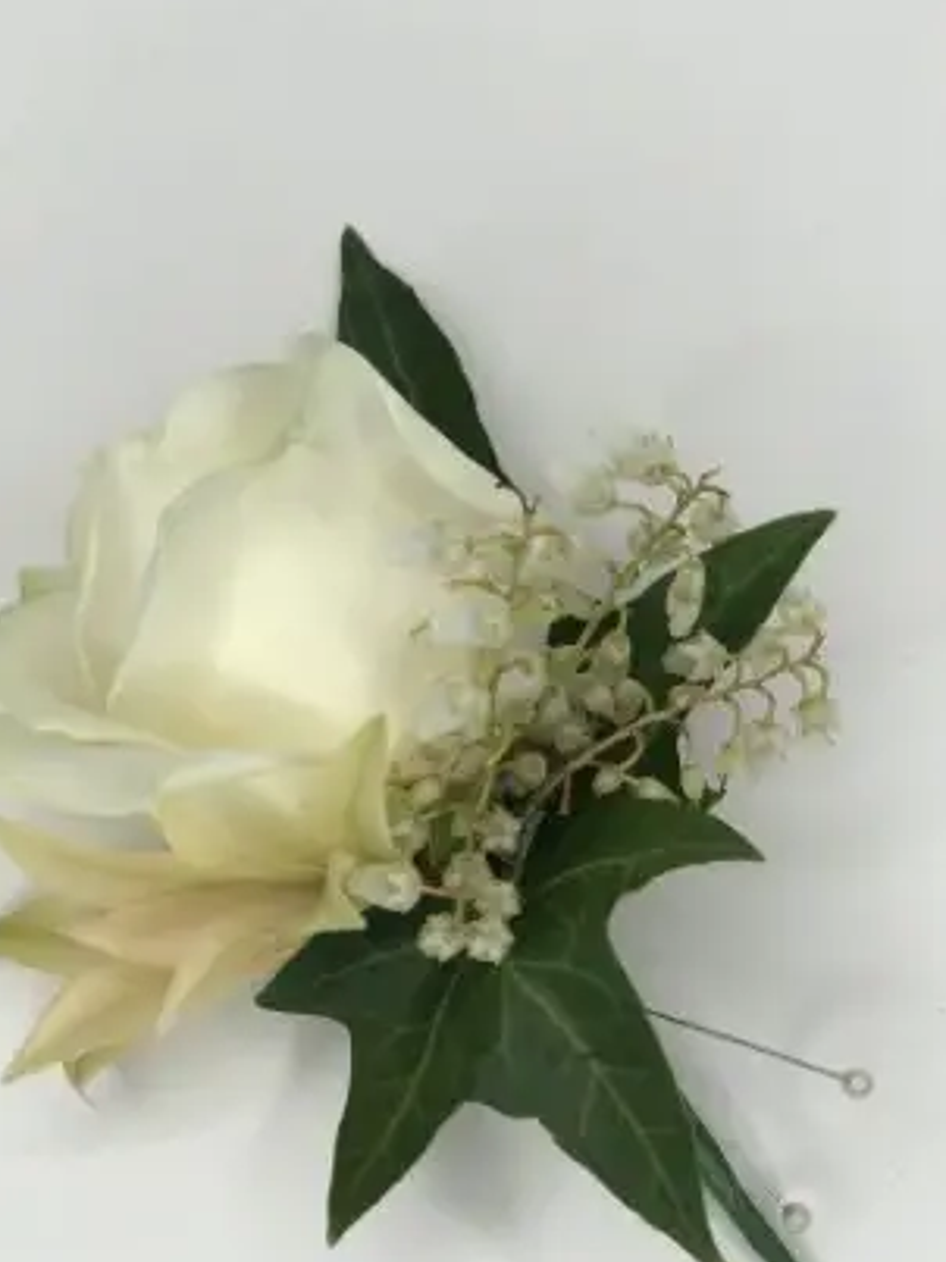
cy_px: 736
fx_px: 2260
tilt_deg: -75.2
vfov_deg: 31.1
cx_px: 401
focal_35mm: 62
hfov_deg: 23.6
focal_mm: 6
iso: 16
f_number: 2.4
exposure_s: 1/231
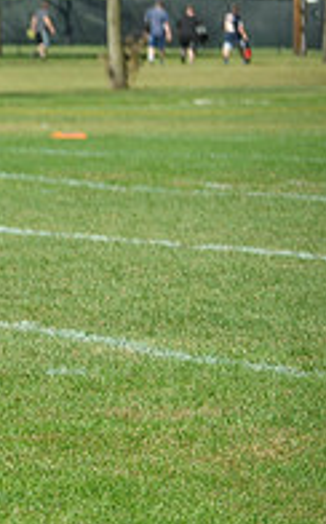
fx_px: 4391
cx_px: -446
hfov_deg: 4.2
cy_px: 281
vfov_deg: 6.8
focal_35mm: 308
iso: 200
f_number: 3.5
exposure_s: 1/1600
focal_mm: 102
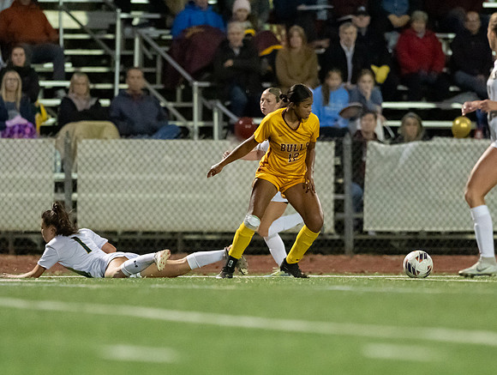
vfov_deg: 2.8
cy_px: 232
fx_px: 7647
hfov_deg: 3.7
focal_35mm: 532
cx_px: 293
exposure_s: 1/1000
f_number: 2.8
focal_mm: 300
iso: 16000
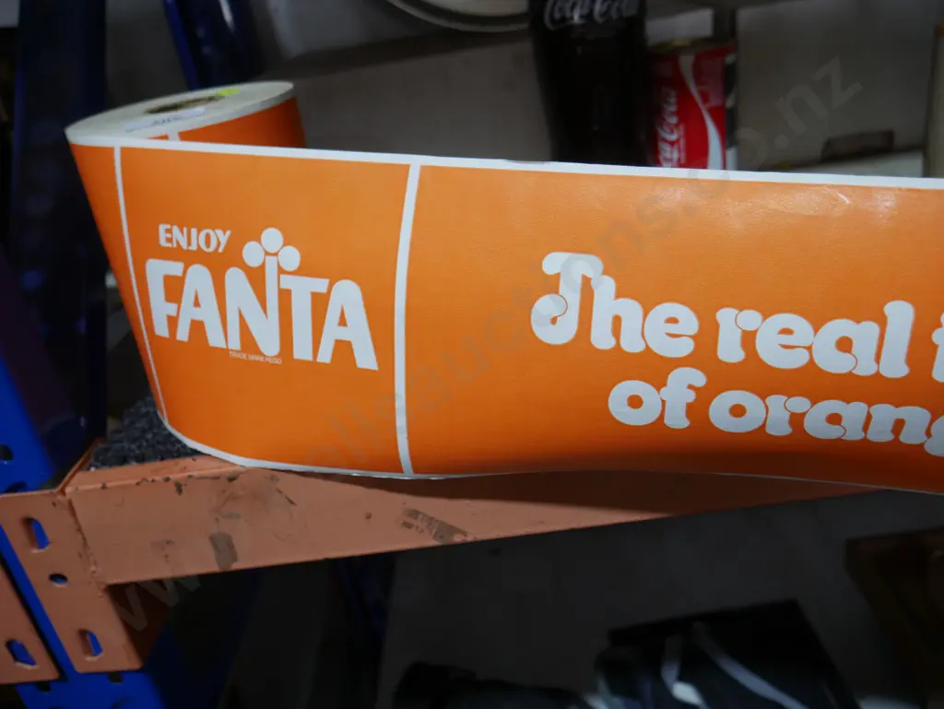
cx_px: 472
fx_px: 764
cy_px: 354
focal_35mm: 28
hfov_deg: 63.4
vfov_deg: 49.8
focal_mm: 14
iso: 200
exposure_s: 1/100
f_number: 3.5
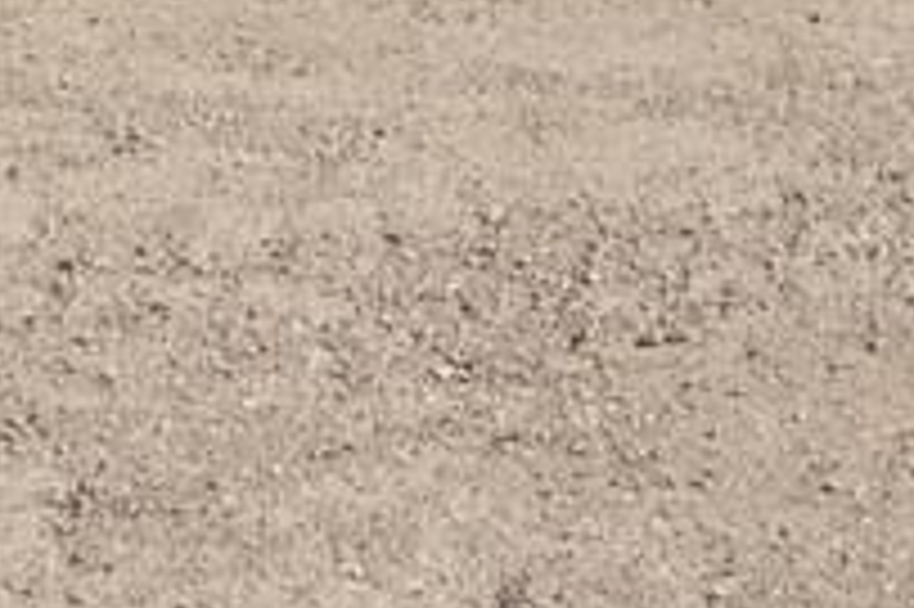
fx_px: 4794
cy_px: -1329
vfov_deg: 6.5
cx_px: 2152
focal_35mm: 189
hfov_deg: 9.7
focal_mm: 9.4
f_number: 5.6
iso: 125
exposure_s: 1/400
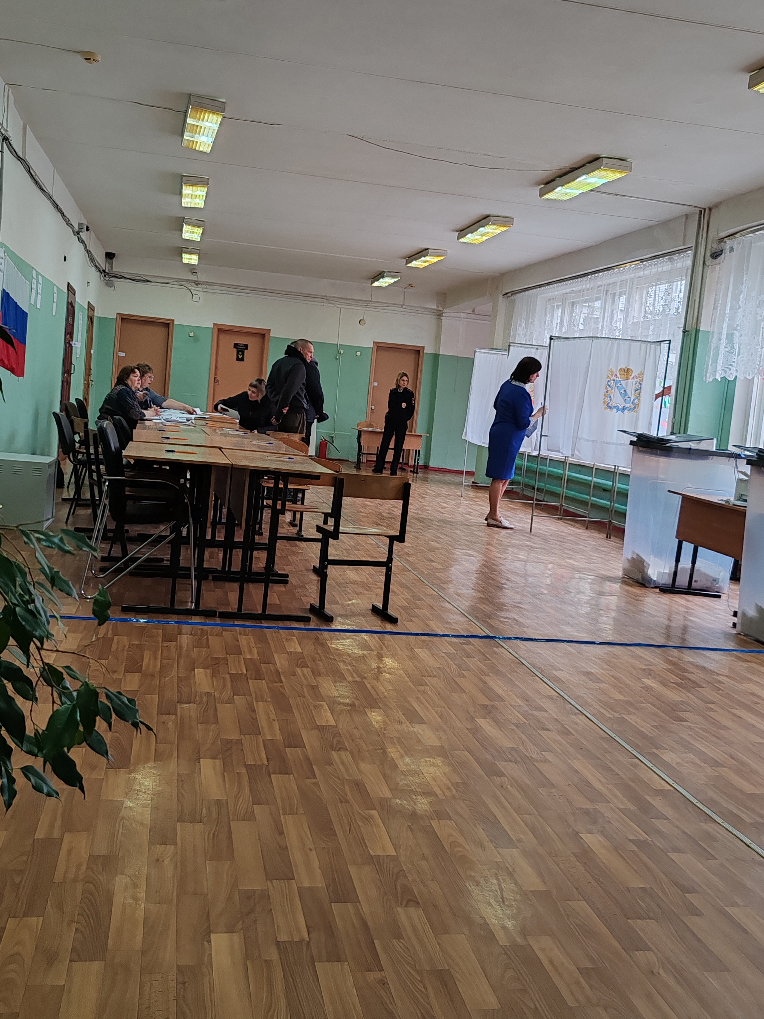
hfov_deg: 39.7
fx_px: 1059
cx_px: 382
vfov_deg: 51.4
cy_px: 510
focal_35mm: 36
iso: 250
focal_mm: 6.12
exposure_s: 1/100
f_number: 1.9
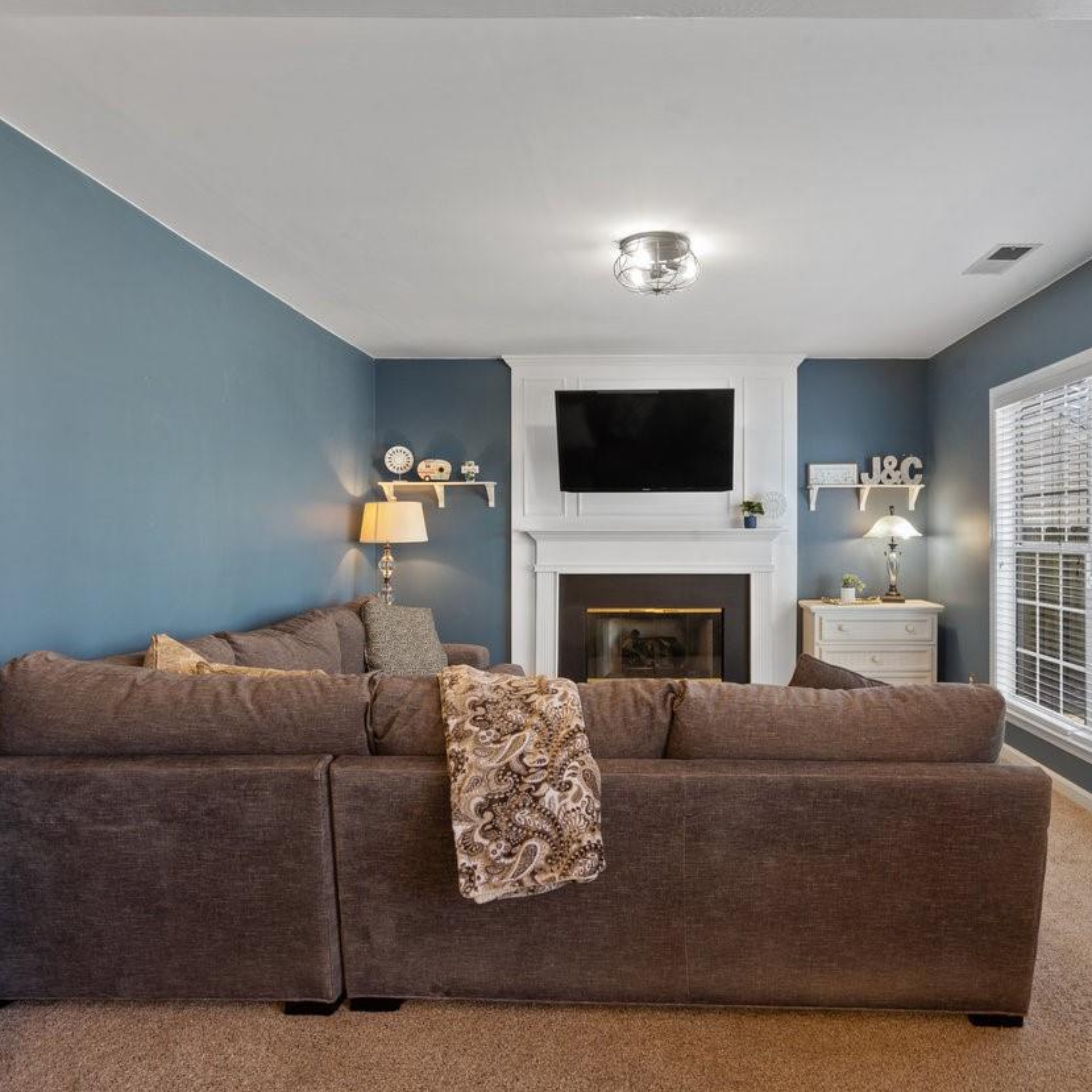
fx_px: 749
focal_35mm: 21
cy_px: 559
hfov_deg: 71.1
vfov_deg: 72.1
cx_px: 673
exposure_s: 1.3
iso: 100
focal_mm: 16
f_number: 13
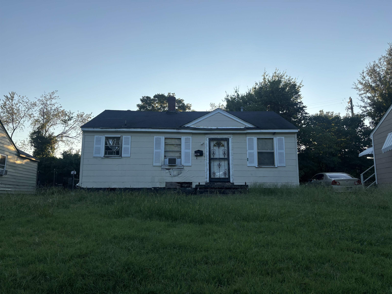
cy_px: 147
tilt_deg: +9.3
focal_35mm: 26
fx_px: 294
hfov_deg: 67.3
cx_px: 196
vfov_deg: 53.1
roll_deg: -0.5
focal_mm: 5.96
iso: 50
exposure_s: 1/1590
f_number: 1.6
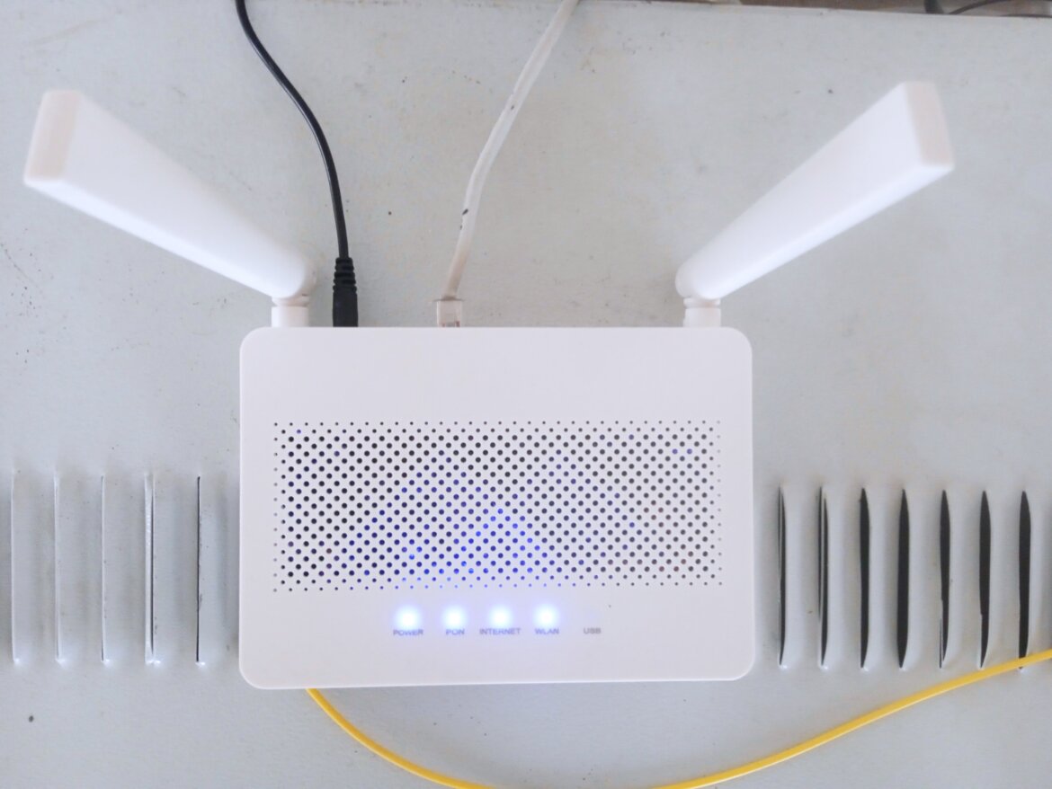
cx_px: 526
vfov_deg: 49.8
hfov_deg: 63.4
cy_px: 394
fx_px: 851
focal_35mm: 28
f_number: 2.2
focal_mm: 3.43
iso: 399
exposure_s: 1/20
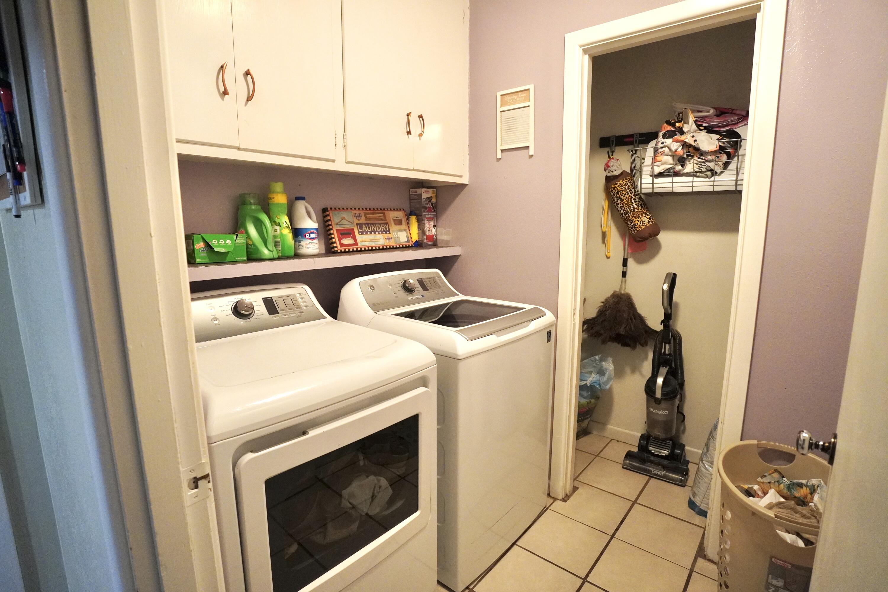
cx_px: 444
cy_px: 296
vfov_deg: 69.2
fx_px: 429
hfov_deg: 91.9
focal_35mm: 17
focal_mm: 11.6
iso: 3200
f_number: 2.8
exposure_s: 1/160
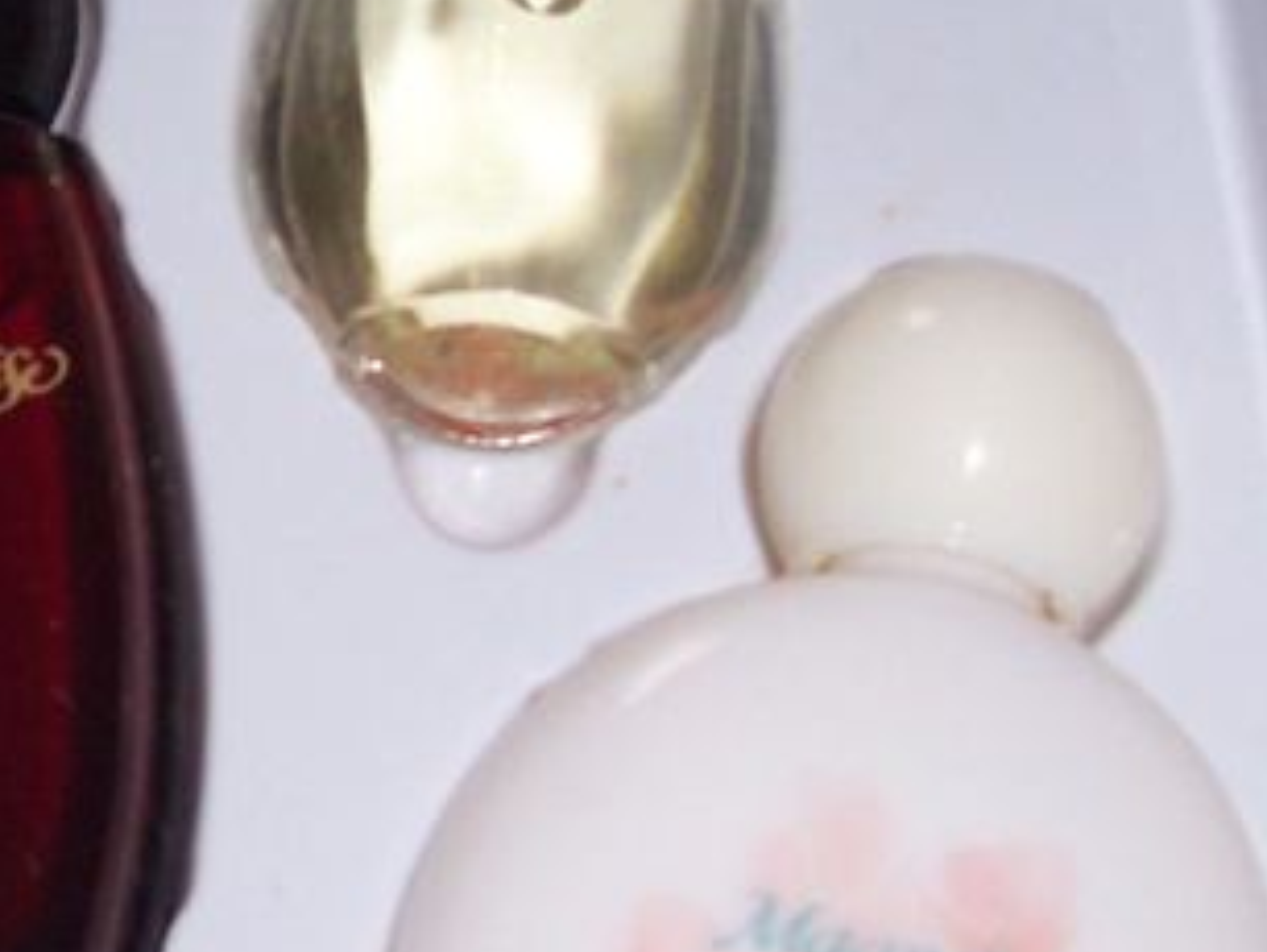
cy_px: 584
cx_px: 33
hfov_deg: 17.3
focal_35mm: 111
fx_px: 4066
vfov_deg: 13.3
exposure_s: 1/60
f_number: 2.7
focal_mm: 5.6
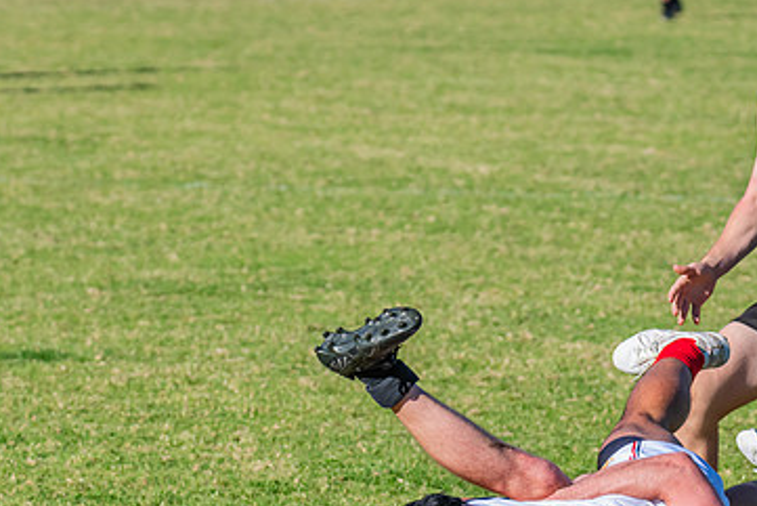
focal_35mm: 399
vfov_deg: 3.4
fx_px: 8393
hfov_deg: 5.2
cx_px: 581
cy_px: 345
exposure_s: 1/1600
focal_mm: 240
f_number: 9
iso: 800
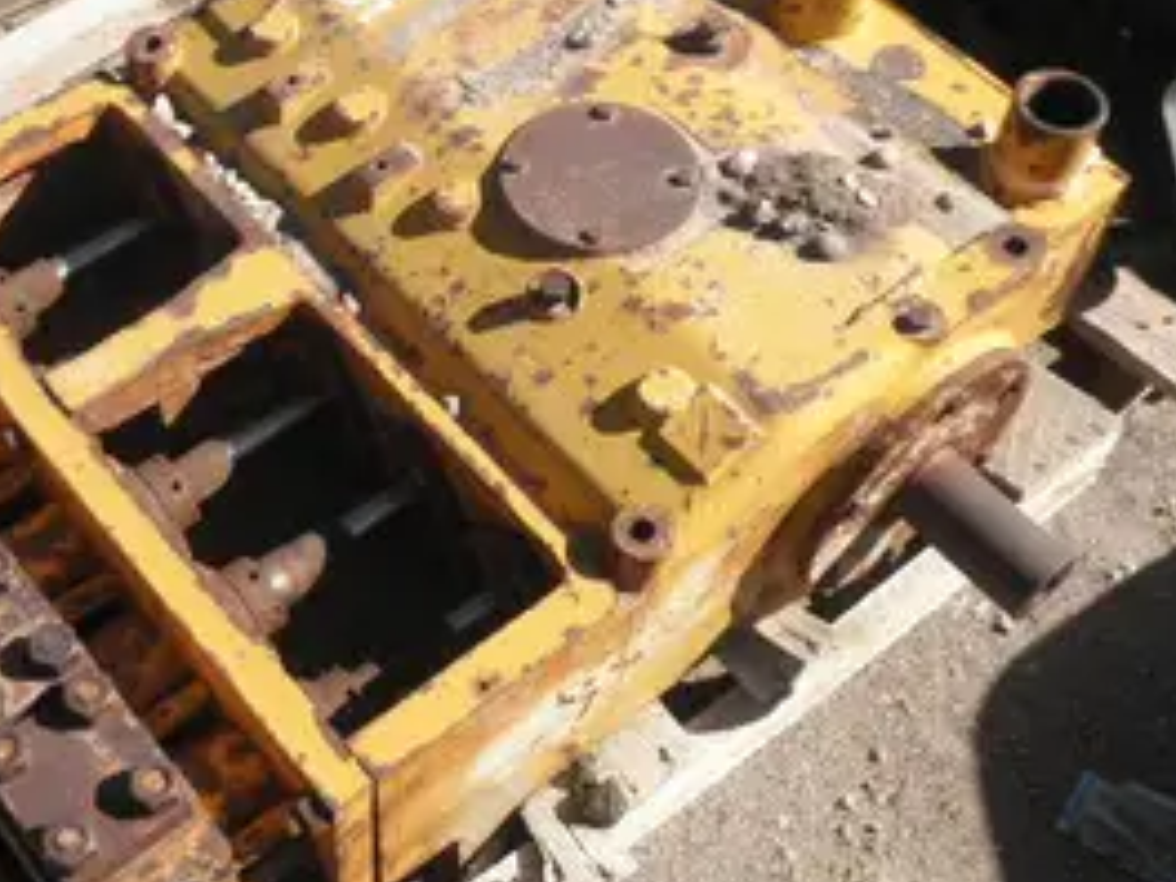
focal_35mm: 53
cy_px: 423
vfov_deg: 27.5
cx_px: 370
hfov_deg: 35.7
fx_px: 1801
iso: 64
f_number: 9.1
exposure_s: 1/80
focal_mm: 6.1
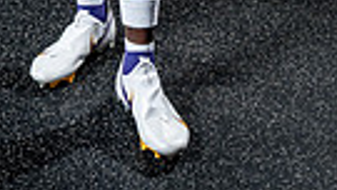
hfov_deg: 17.6
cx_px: 145
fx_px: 1090
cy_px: -325
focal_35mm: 122
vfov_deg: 8.7
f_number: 9
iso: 640
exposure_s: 1/250
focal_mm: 35
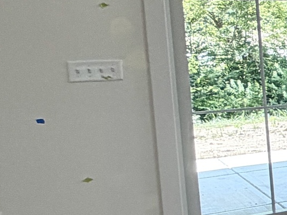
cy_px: 77
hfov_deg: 12.3
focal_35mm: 81
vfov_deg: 18.2
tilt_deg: -5.7
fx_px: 671
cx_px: 816
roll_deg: -0.2
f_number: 2.2
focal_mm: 2.22
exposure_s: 1/120
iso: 50
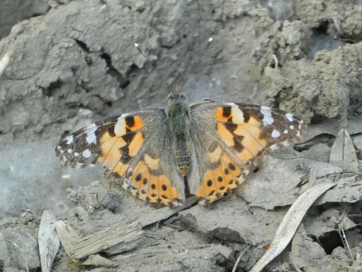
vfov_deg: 2.0
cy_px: 136
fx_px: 7916
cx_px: 181
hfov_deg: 2.6
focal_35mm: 757
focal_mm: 135.6
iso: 400
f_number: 5.6
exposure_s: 1/100
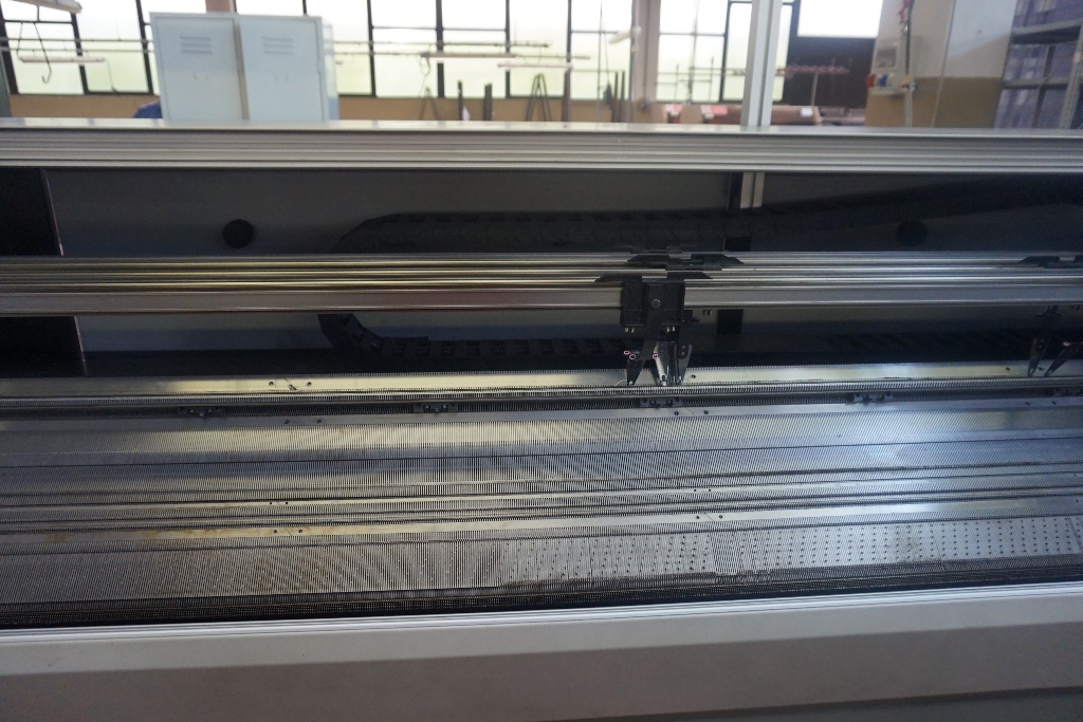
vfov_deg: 53.1
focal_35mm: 24
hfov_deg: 73.7
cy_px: 361
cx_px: 542
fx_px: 722
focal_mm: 16
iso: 1600
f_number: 4
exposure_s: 1/160
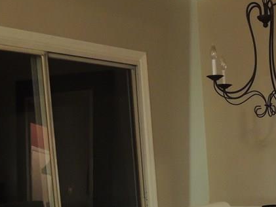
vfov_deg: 19.4
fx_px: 582
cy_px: 222
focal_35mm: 73
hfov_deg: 25.4
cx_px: 275
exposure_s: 1/8
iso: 640
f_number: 3.1
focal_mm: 5.3
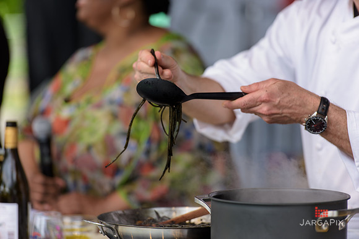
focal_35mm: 200
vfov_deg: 6.9
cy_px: 120
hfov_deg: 10.3
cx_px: 180
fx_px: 1995
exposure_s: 1/1250
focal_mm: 200
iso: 250
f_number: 3.2
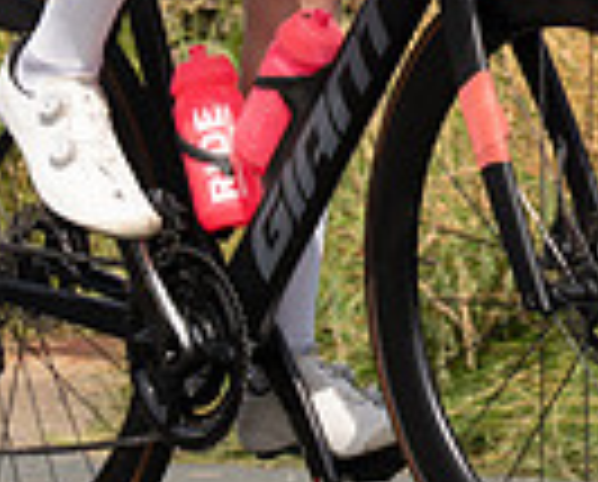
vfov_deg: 3.2
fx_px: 8408
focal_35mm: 474
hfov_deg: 4.1
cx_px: 338
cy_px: -703
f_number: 4.5
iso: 100
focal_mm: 70
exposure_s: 1/800
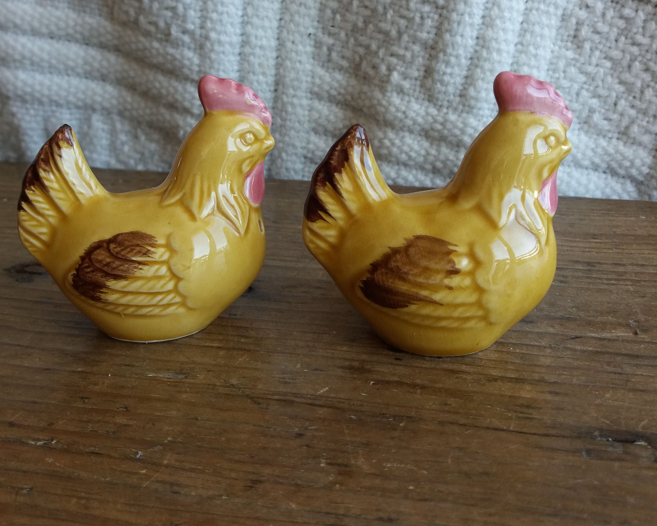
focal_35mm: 37
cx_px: 325
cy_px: 159
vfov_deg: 39.5
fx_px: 719
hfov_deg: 49.1
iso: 64
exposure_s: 1/120
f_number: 1.9
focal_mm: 3.7
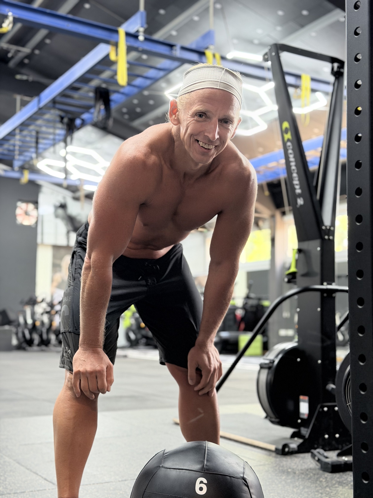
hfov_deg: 30.3
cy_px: 249
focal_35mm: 48
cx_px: 186
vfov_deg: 39.7
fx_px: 690
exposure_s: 1/44
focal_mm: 6.76
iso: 250
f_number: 1.78
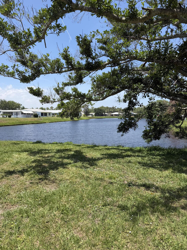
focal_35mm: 24
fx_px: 173
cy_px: 125
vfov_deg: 71.6
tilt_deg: -1.6
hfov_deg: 56.8
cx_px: 94
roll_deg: -0.1
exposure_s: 1/3425
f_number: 1.78
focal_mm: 6.76
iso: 80
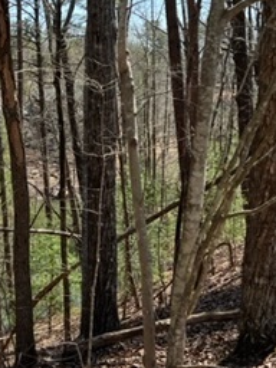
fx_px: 691
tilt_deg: -5.5
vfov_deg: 29.7
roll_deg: +1.5
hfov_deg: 22.4
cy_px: 135
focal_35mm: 65
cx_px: 75
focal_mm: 5.7
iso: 50
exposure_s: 1/1344
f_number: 1.5
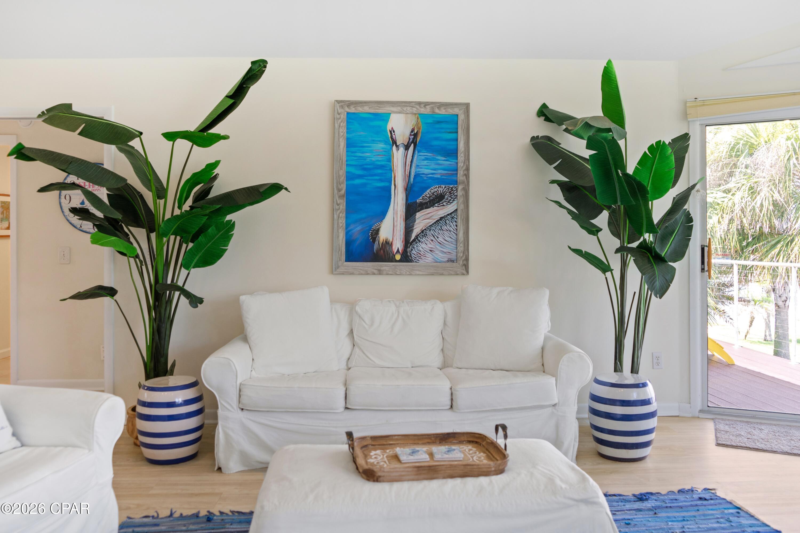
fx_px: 644
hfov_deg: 63.7
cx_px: 400
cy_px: 266
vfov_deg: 45.0
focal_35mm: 29
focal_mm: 29
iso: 80
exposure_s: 1/80
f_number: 4
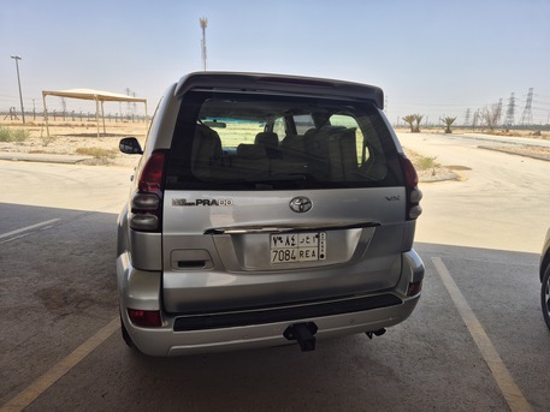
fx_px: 366
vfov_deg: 58.9
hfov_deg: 73.9
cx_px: 275
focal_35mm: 23
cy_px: 206
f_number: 1.8
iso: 25
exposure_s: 1/1528
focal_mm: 5.4
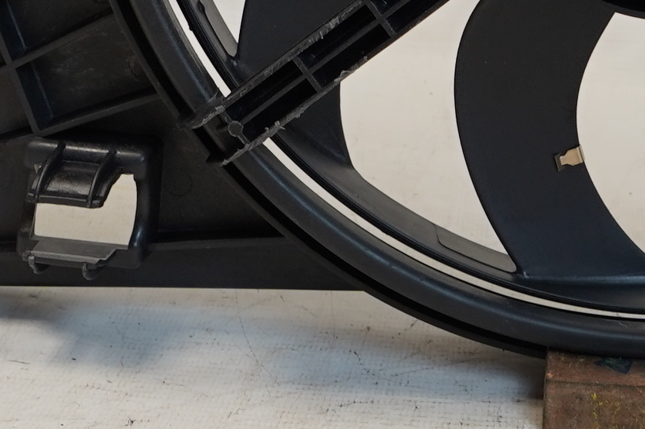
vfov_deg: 14.5
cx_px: 573
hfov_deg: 23.1
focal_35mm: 86
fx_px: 1540
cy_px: -268
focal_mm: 16
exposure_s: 1/60
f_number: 4
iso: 250
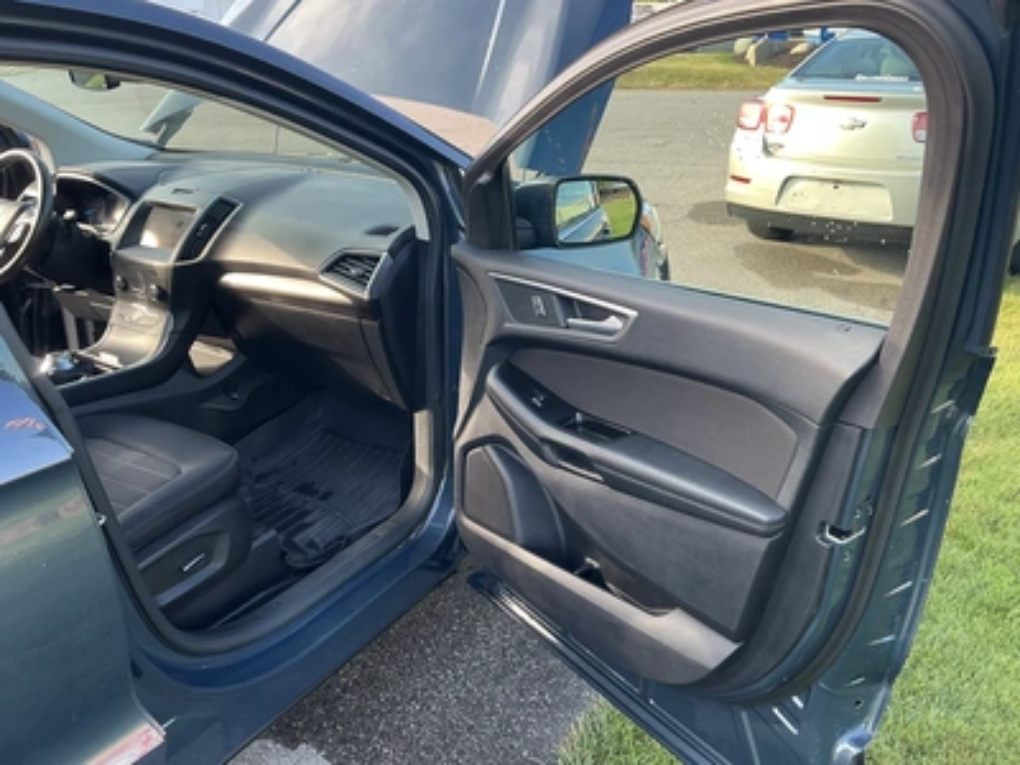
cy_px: 382
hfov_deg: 63.4
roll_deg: +1.4
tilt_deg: -20.9
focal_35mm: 28
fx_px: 825
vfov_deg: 49.7
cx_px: 510
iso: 25
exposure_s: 1/122
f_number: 1.8
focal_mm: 3
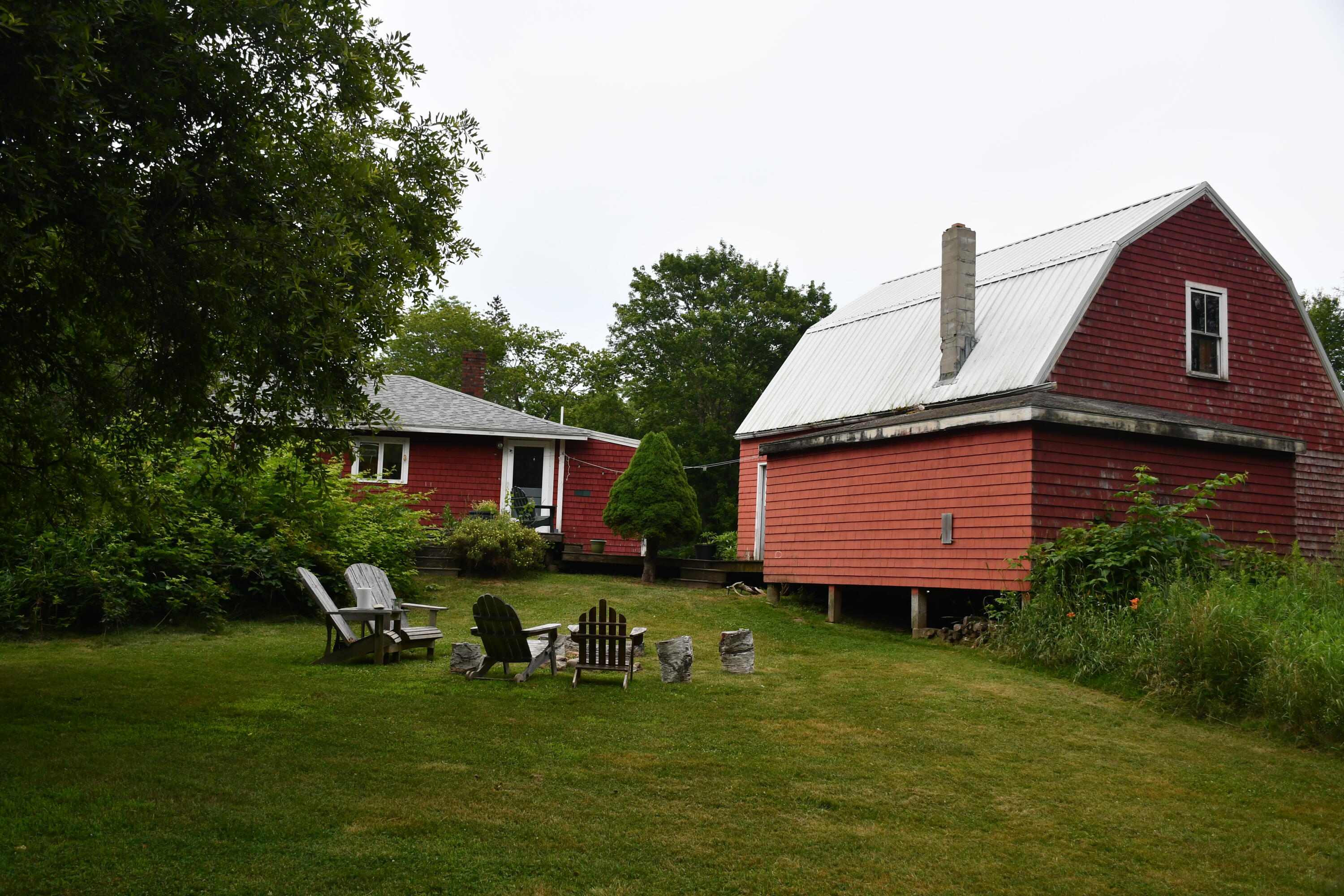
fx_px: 1232
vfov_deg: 40.0
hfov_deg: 57.2
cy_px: 448
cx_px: 672
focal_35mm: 33
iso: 400
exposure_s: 1/250
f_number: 5.6
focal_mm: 22
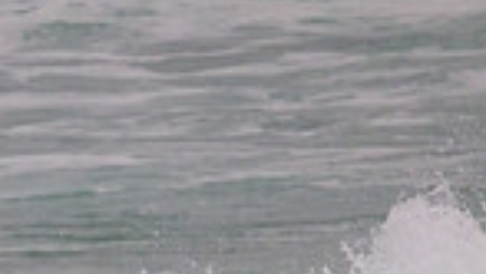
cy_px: 569
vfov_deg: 0.4
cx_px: -132
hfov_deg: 0.7
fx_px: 42681
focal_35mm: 3309
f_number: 11
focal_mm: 800
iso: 2200
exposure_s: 1/1250
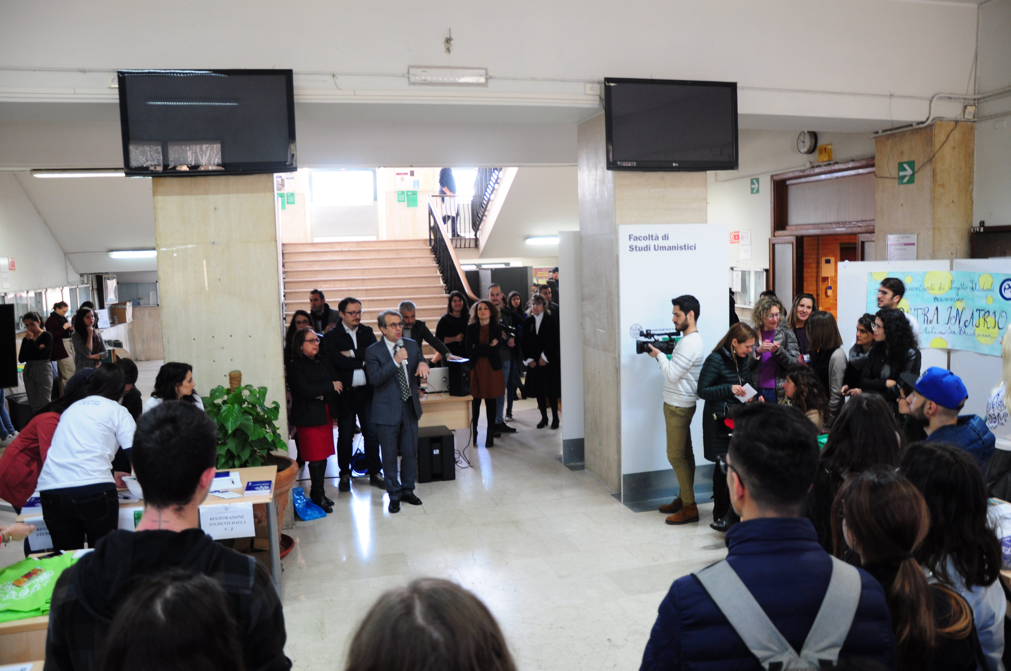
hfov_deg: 67.4
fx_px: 757
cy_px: 336
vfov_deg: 47.8
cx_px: 506
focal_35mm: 27
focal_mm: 18
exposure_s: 1/25
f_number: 3.5
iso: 640
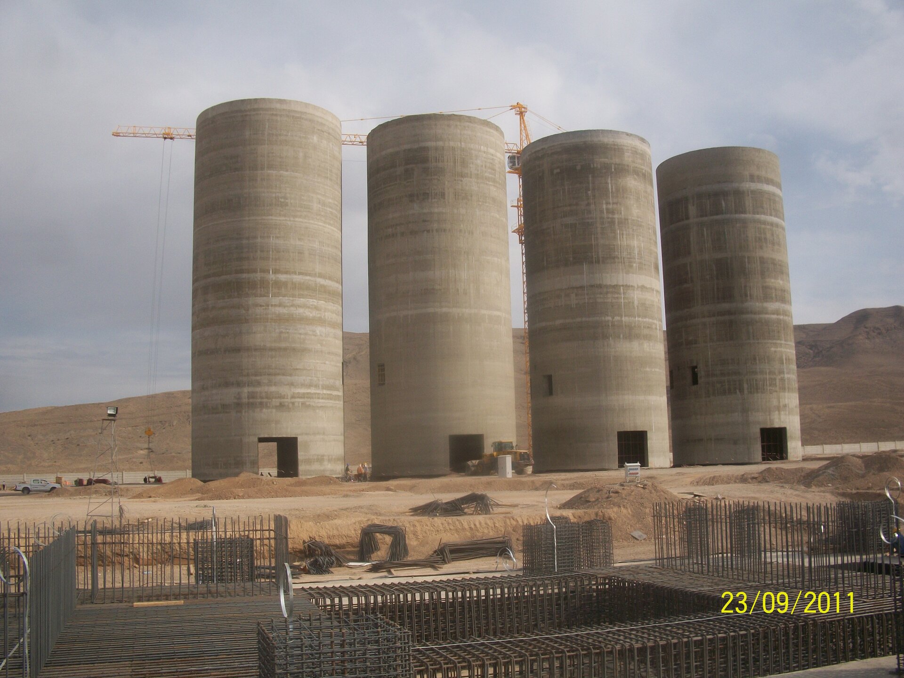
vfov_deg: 40.7
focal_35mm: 35
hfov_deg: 52.6
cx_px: 452
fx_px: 914
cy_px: 339
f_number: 5.6
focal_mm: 6.3
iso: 80
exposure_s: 1/500
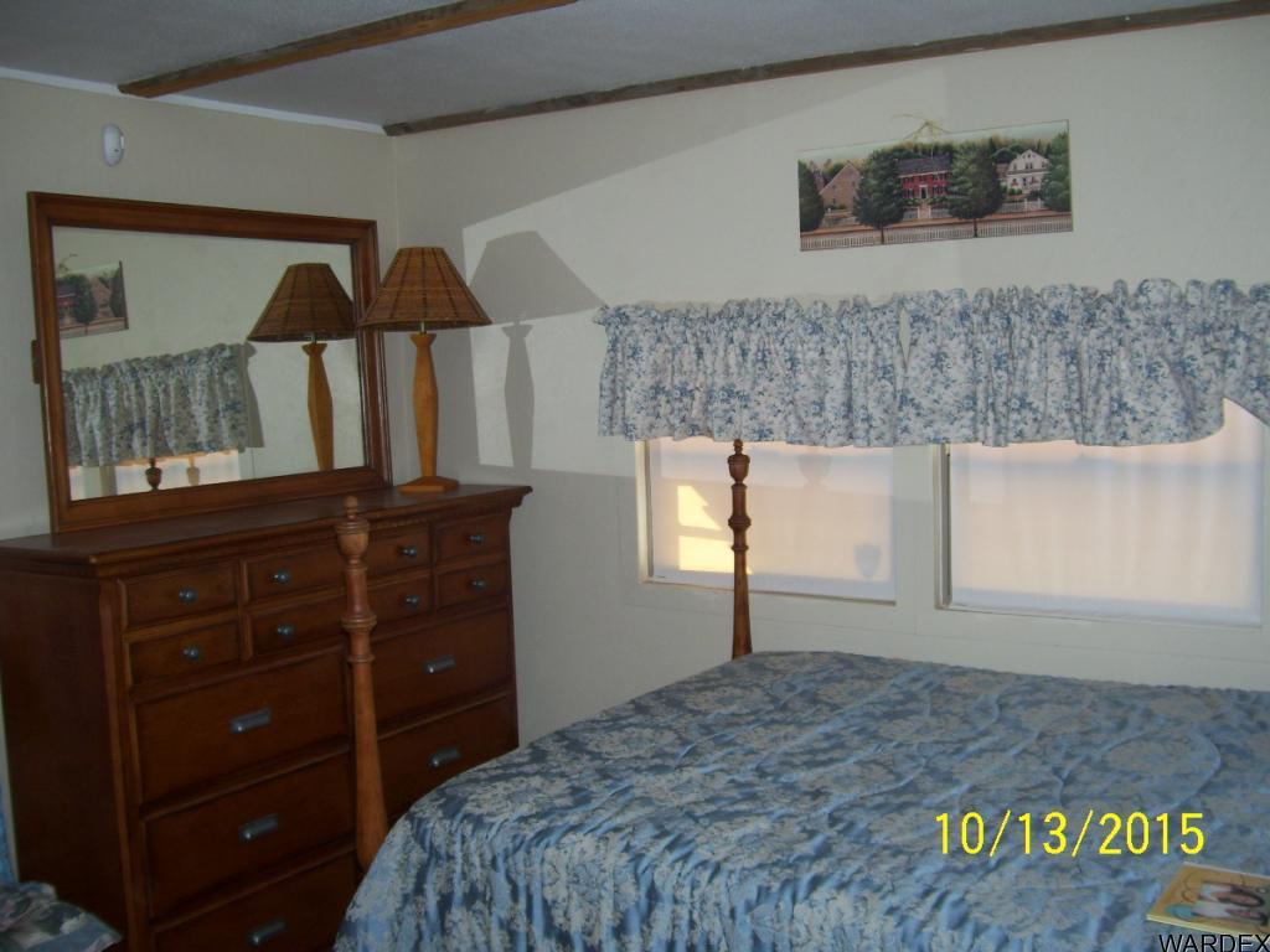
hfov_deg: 51.4
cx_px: 635
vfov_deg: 39.7
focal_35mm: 36
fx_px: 1321
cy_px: 476
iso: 80
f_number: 2.7
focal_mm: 6
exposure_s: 1/60
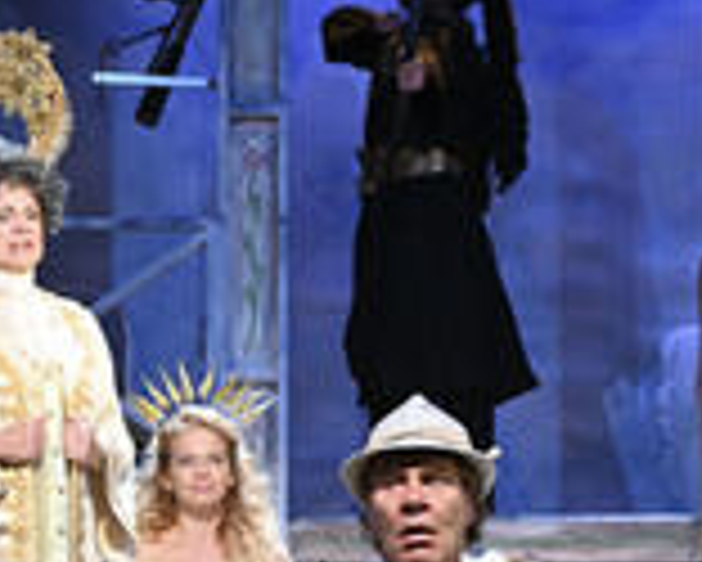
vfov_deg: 10.6
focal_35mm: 144
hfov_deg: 13.4
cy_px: 558
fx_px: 2994
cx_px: 466
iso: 3200
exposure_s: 1/200
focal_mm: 53
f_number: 5.6
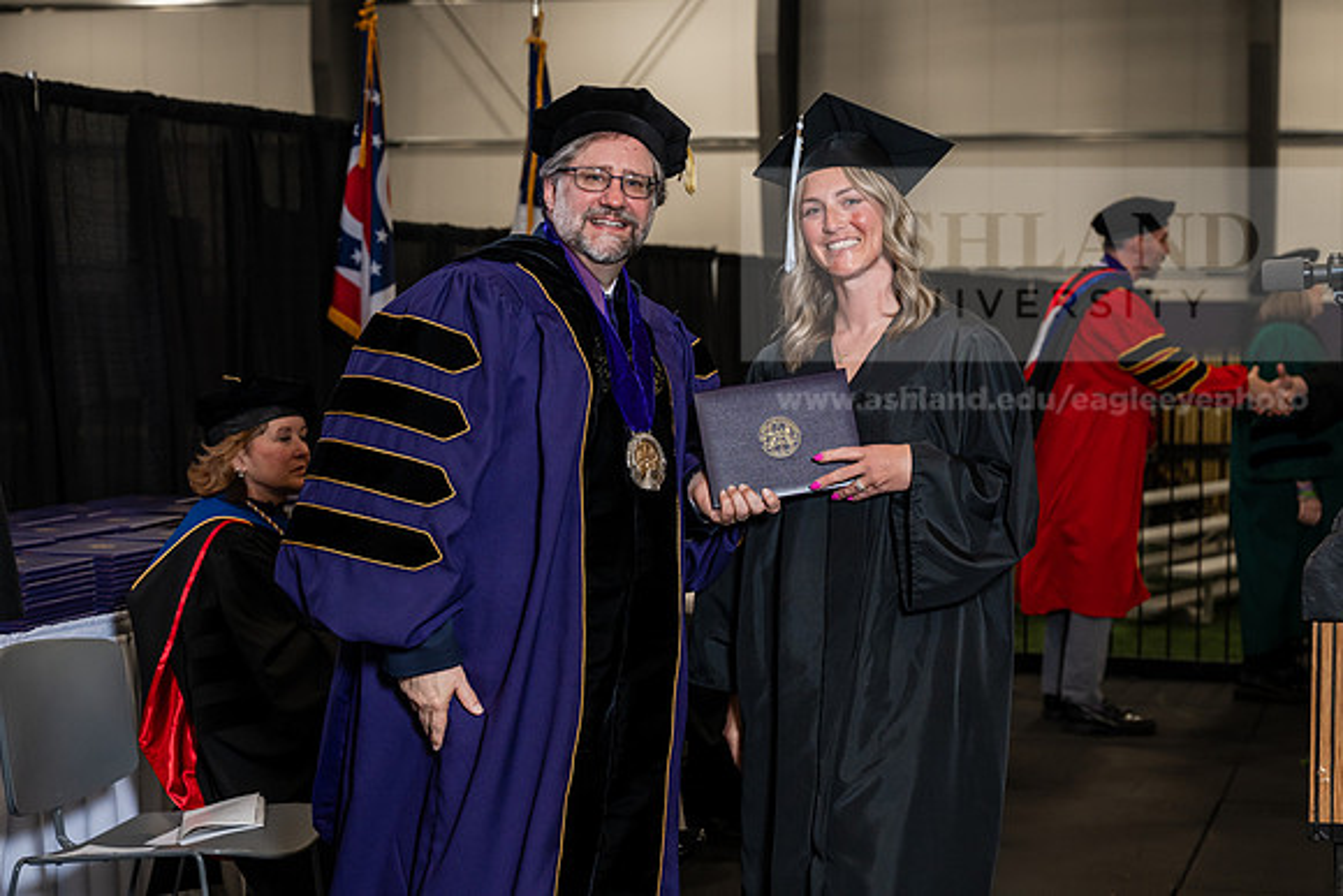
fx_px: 2612
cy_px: 448
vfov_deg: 19.5
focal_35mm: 70
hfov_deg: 28.8
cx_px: 672
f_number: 5
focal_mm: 70
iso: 1250
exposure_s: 1/200
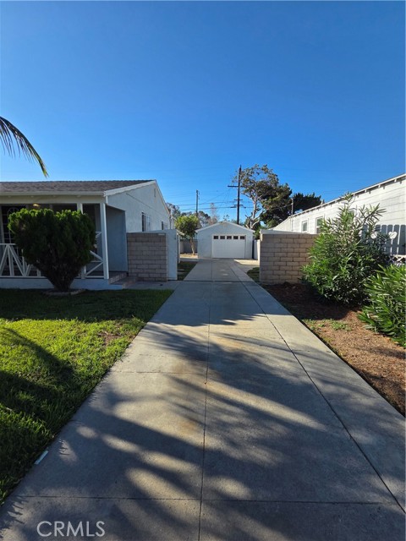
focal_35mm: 13
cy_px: 270
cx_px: 203
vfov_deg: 106.2
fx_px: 203
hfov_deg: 89.9
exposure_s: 1/1550
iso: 50
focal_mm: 2.2
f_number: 2.2
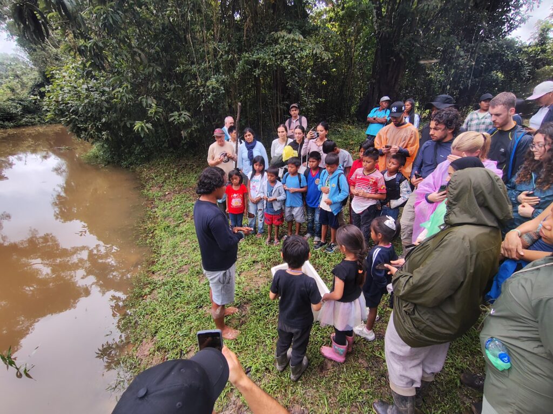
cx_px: 276
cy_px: 207
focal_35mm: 16
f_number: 2.2
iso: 100
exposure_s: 1/233
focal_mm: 1.66
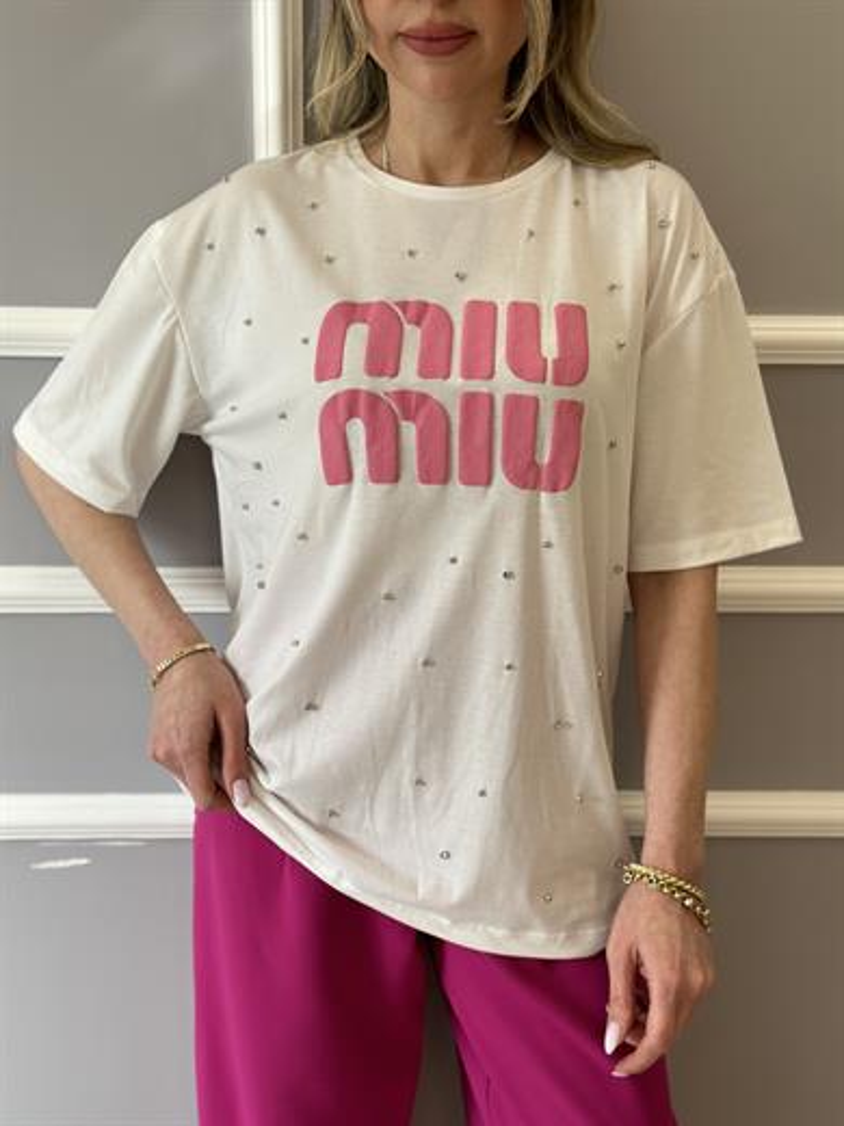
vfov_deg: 39.7
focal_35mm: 48
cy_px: 563
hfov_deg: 30.3
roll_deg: -1.5
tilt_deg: -11.6
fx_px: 1560
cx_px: 422
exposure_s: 1/213
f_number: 1.78
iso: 80
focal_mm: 6.86
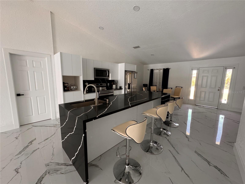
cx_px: 122
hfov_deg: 102.1
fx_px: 99
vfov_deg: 85.7
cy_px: 92
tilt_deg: -9.3
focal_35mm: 14
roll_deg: -1.0
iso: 250
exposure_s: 1/99
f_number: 2.2
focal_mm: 2.22
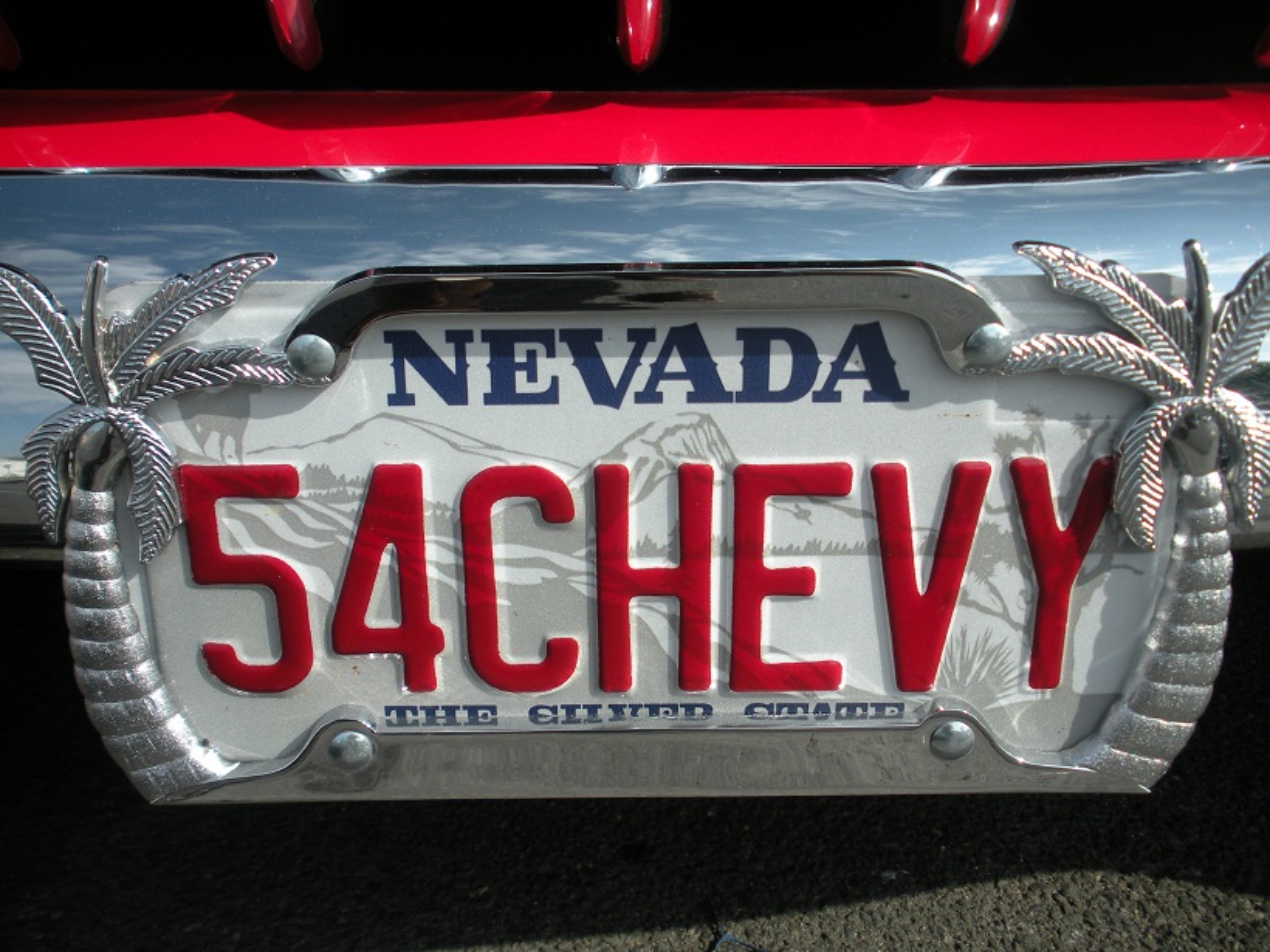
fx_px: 1284
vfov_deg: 40.7
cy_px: 476
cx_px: 635
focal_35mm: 35
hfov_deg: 52.6
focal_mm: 6.3
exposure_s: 1/644
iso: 64
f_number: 3.5
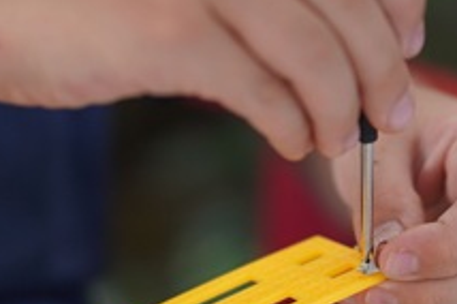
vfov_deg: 10.2
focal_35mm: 133
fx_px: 1681
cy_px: 283
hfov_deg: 15.5
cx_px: 297
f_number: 1.2
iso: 100
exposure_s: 1/320
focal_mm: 27
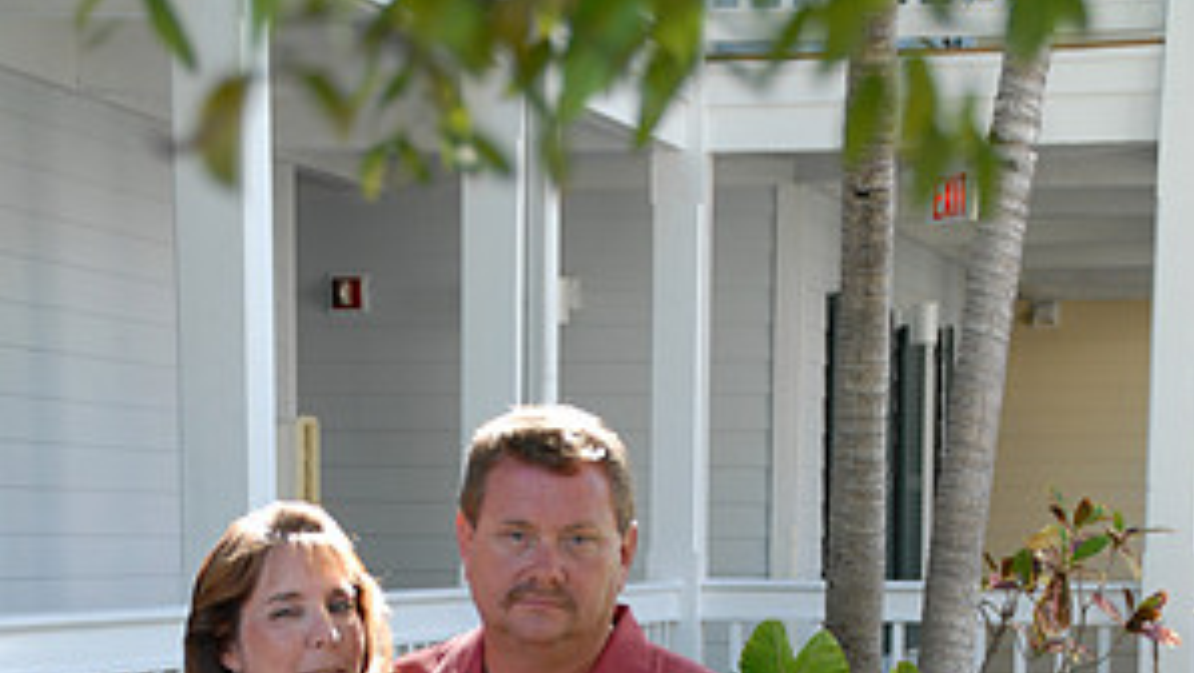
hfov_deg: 18.8
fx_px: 3611
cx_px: 599
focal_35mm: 114
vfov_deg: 10.4
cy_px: 881
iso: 320
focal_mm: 48
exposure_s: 1/125
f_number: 5.6
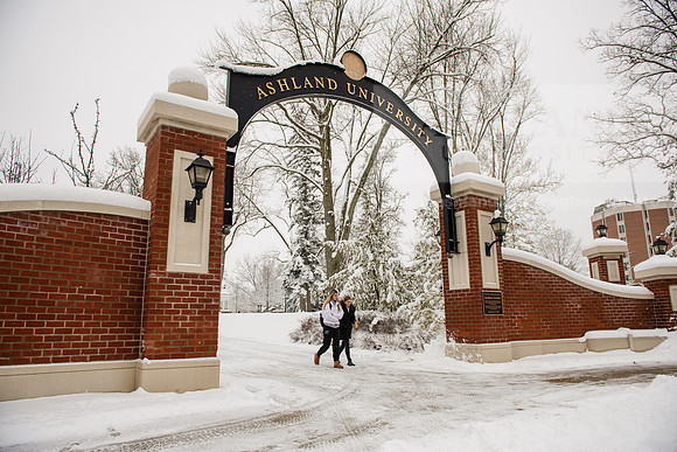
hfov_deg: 73.7
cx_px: 338
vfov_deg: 53.2
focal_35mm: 24
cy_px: 226
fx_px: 451
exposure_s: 1/500
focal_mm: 24
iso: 125
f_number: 4
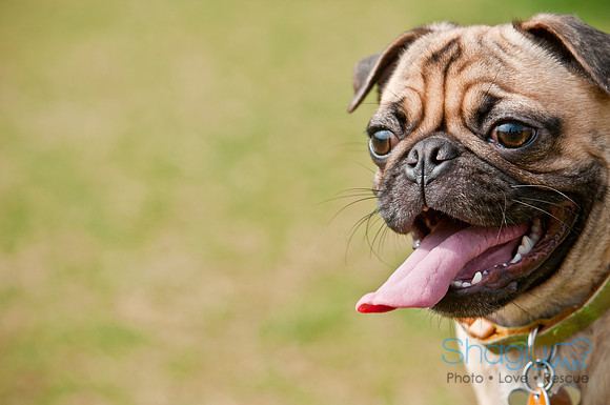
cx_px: 305
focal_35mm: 180
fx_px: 3046
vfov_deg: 7.6
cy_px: 202
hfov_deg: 11.4
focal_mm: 120
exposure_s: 1/640
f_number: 5
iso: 200
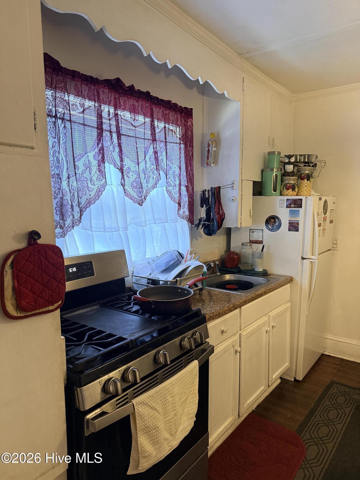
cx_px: 180
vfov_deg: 71.6
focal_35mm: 24
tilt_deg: -4.8
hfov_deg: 56.8
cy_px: 240
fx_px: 333
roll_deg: +0.7
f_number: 1.78
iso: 400
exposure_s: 1/60
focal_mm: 6.76
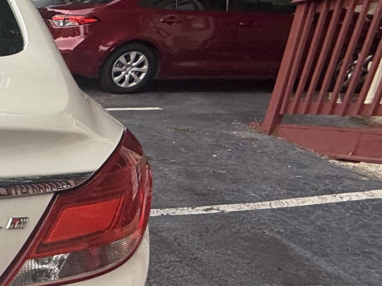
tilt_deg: -21.8
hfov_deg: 26.1
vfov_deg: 27.2
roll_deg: -1.2
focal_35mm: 51
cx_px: -207
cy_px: 273
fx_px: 563
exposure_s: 1/370
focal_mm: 2.22
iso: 50
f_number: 2.2
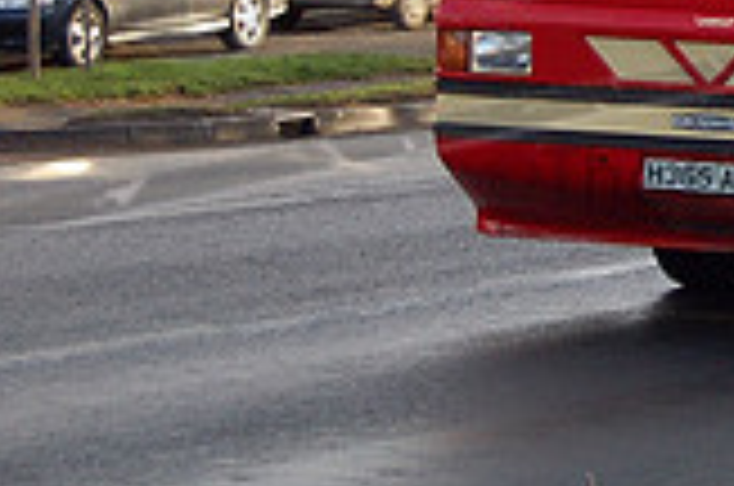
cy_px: -106
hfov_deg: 9.0
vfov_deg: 6.1
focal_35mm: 224
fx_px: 4558
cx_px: 1013
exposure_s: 1/500
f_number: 5.3
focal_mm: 42
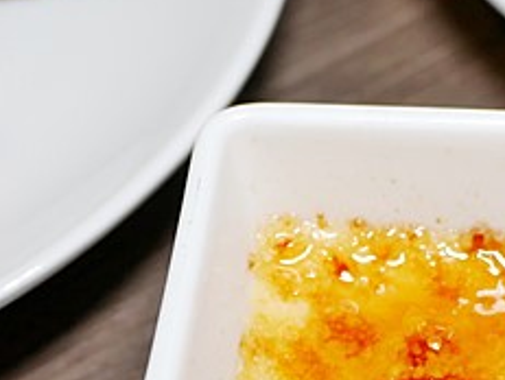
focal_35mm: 121
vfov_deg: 12.3
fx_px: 1768
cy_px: 106
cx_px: 376
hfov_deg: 16.2
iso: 200
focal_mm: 14
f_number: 2.5
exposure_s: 1/125
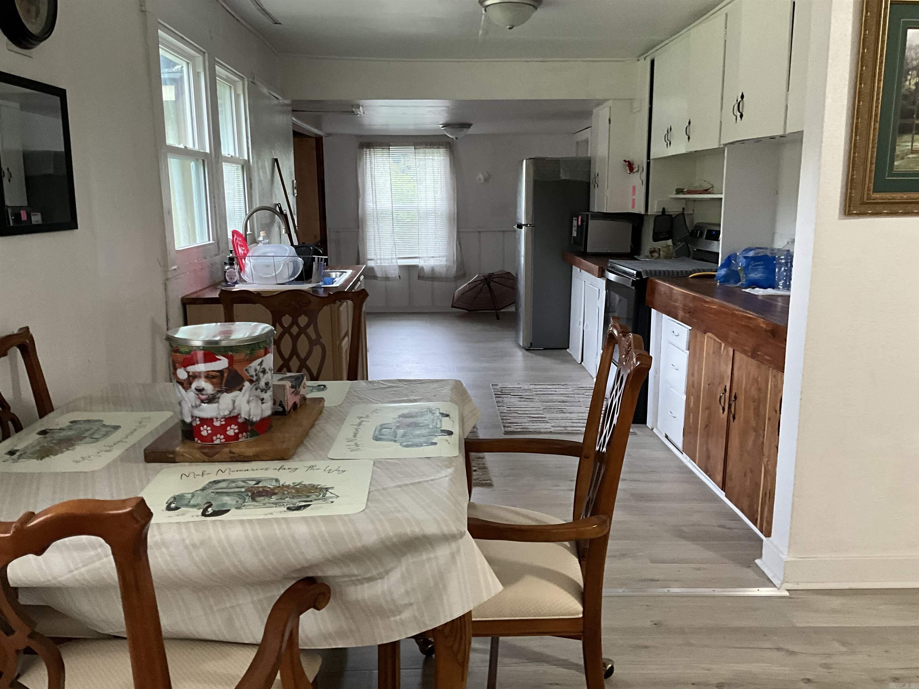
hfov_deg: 61.7
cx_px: 460
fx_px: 770
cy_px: 344
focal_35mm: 29
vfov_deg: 48.2
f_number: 1.8
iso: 250
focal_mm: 3
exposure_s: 1/60
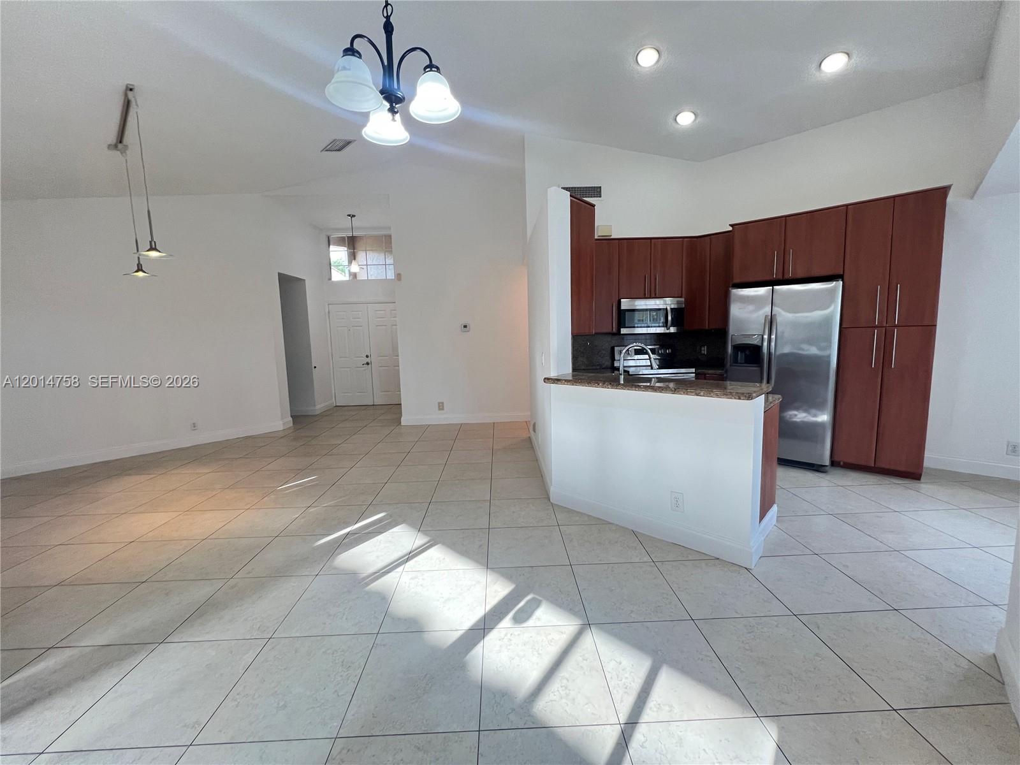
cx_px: 510
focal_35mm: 13
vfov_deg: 89.9
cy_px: 382
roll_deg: +2.1
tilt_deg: -7.4
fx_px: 383
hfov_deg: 106.2
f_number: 1.8
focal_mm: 1.57
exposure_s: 1/120
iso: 250
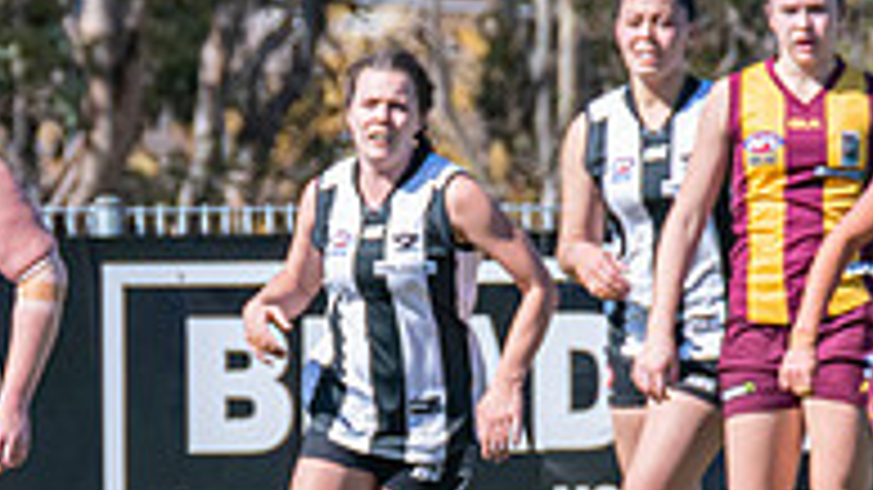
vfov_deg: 0.4
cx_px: -343
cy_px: 633
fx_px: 65168
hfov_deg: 0.8
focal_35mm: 2816
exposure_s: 1/2500
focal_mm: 550
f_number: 8
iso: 800
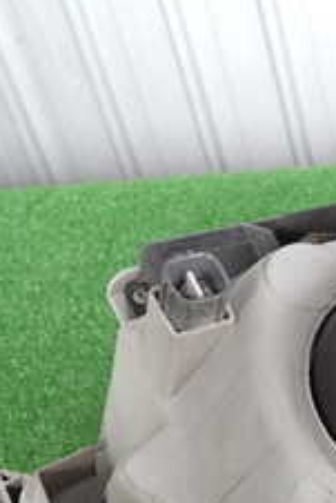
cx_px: 516
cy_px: 372
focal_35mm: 69
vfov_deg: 28.8
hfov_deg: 17.6
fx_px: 964
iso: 100
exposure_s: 1/60
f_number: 2
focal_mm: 4.5
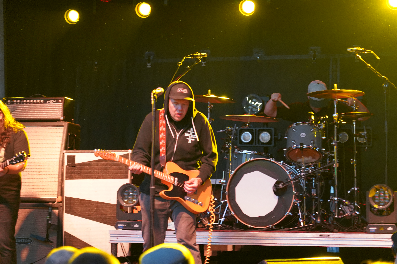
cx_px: 198
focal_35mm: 105
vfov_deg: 13.0
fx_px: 1158
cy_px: 132
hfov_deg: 19.5
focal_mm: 105
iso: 5000
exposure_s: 1/160
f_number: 4
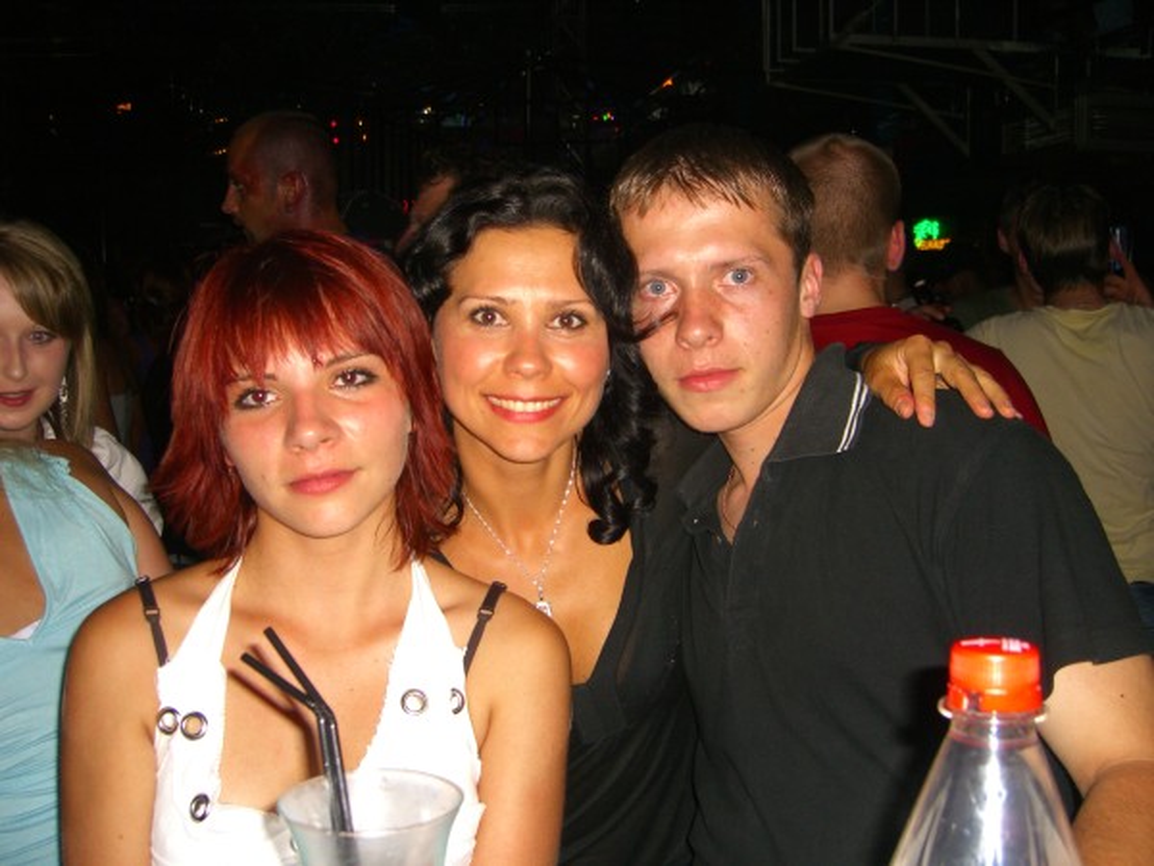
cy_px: 433
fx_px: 1267
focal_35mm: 38
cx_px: 577
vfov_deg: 37.7
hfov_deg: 49.0
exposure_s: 1/60
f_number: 2.8
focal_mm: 7.9
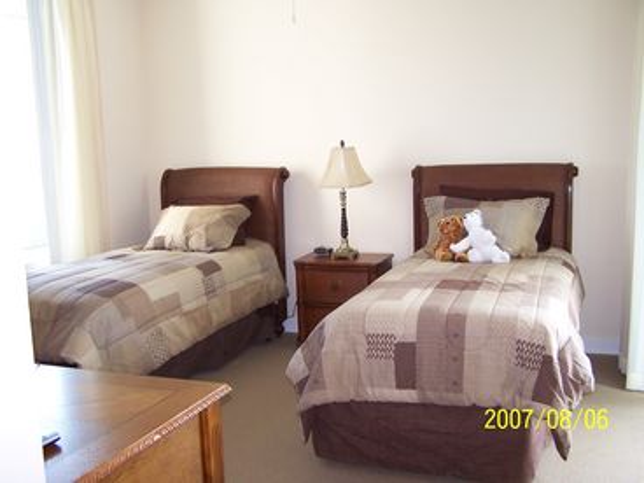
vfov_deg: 37.7
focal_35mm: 38
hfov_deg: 49.0
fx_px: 707
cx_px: 322
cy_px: 242
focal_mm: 6.3
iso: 140
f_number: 2.8
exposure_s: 1/90
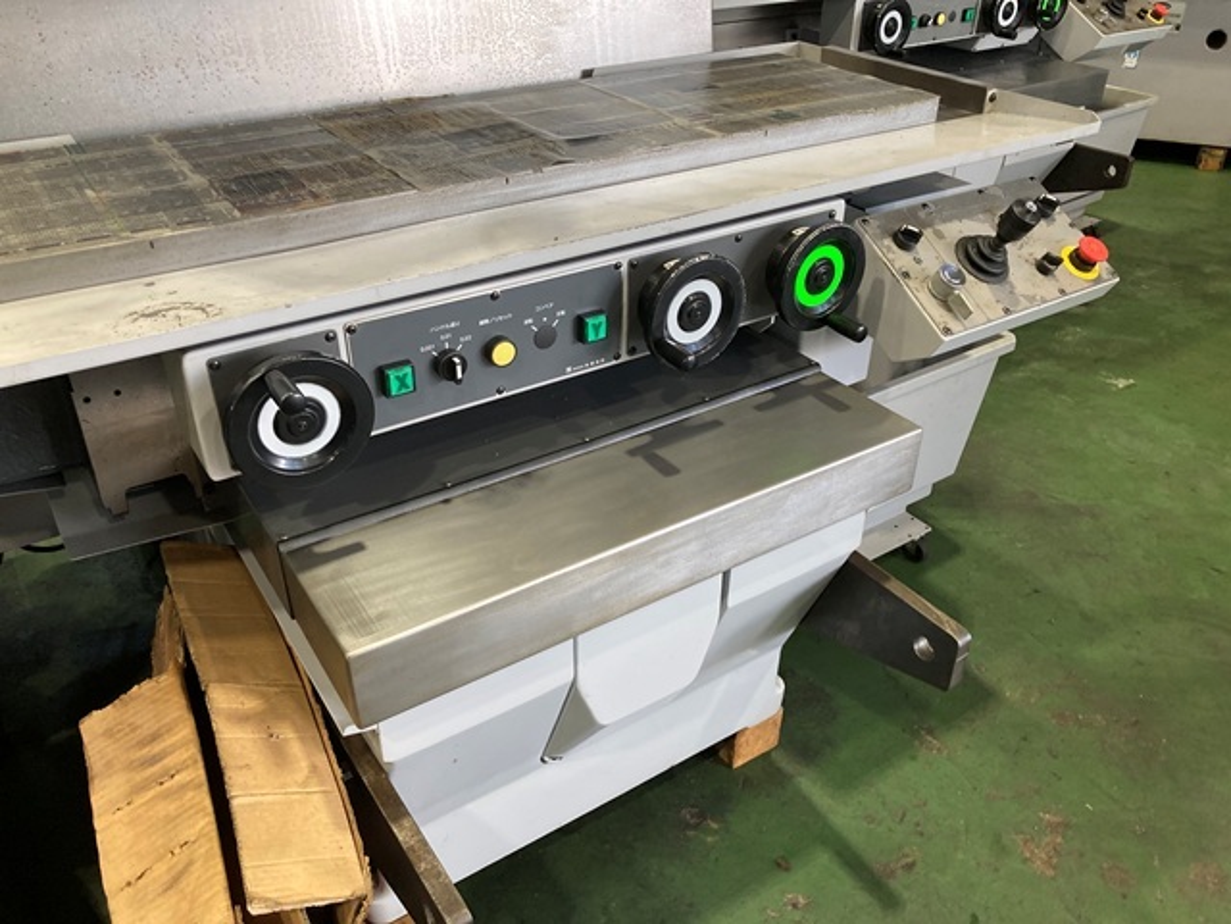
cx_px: 616
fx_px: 996
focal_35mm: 28
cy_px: 462
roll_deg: -1.9
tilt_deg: -31.6
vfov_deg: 49.7
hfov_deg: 63.4
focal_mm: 3.99
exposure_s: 1/60
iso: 125
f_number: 1.8
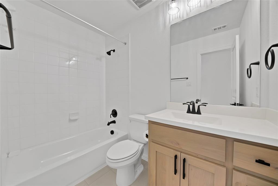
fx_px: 93
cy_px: 93
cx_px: 139
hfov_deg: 112.6
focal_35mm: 12
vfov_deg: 90.0
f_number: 9
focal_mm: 12
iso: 640
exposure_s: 1/8
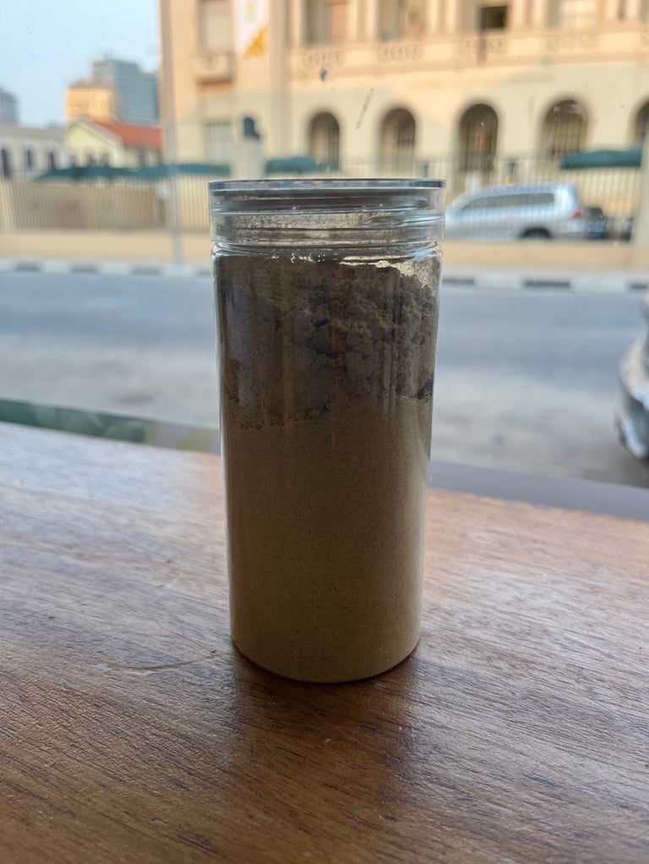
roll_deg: +0.1
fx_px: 650
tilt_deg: -18.9
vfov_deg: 67.3
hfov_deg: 53.1
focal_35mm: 26
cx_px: 324
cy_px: 432
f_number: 1.6
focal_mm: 5.1
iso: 64
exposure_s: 1/100
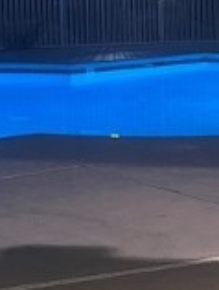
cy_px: 6
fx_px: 1060
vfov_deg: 15.4
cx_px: -101
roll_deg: +0.1
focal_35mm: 126
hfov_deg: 11.4
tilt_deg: -0.7
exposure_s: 1/30
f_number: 1.5
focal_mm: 5.7
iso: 500
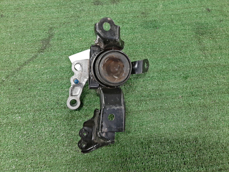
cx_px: 114
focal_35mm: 26
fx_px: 172
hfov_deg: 67.3
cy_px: 86
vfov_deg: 53.1
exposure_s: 1/25
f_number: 1.7
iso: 187
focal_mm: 3.93
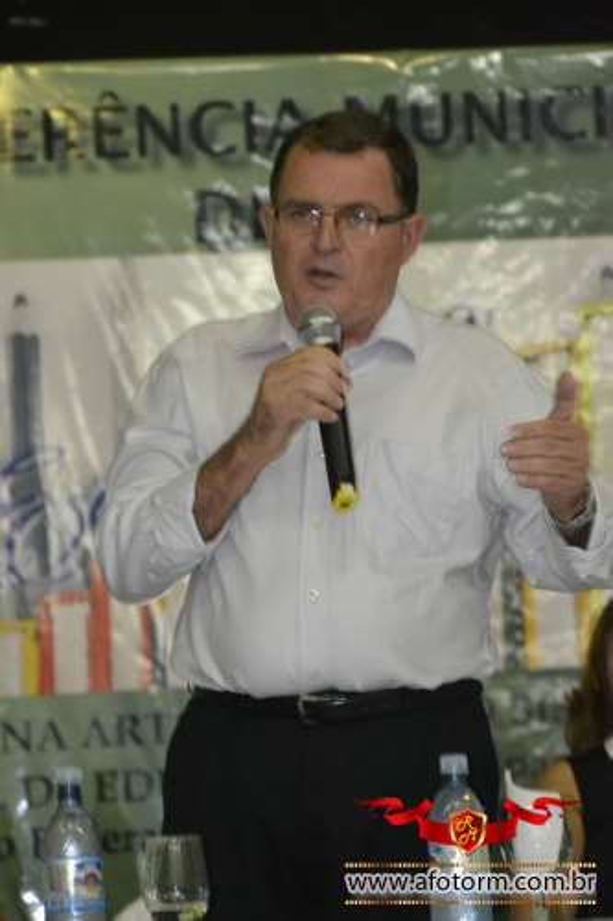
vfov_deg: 15.2
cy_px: 460
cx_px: 306
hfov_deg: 10.2
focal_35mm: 135
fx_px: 3450
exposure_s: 1/40
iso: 3200
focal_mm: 90
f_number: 5.6
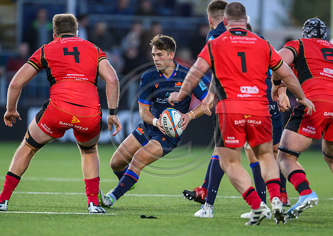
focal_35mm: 742
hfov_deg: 2.7
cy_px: 150
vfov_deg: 1.9
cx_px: 191
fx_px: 7000
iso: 4000
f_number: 4
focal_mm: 560
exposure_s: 1/1250
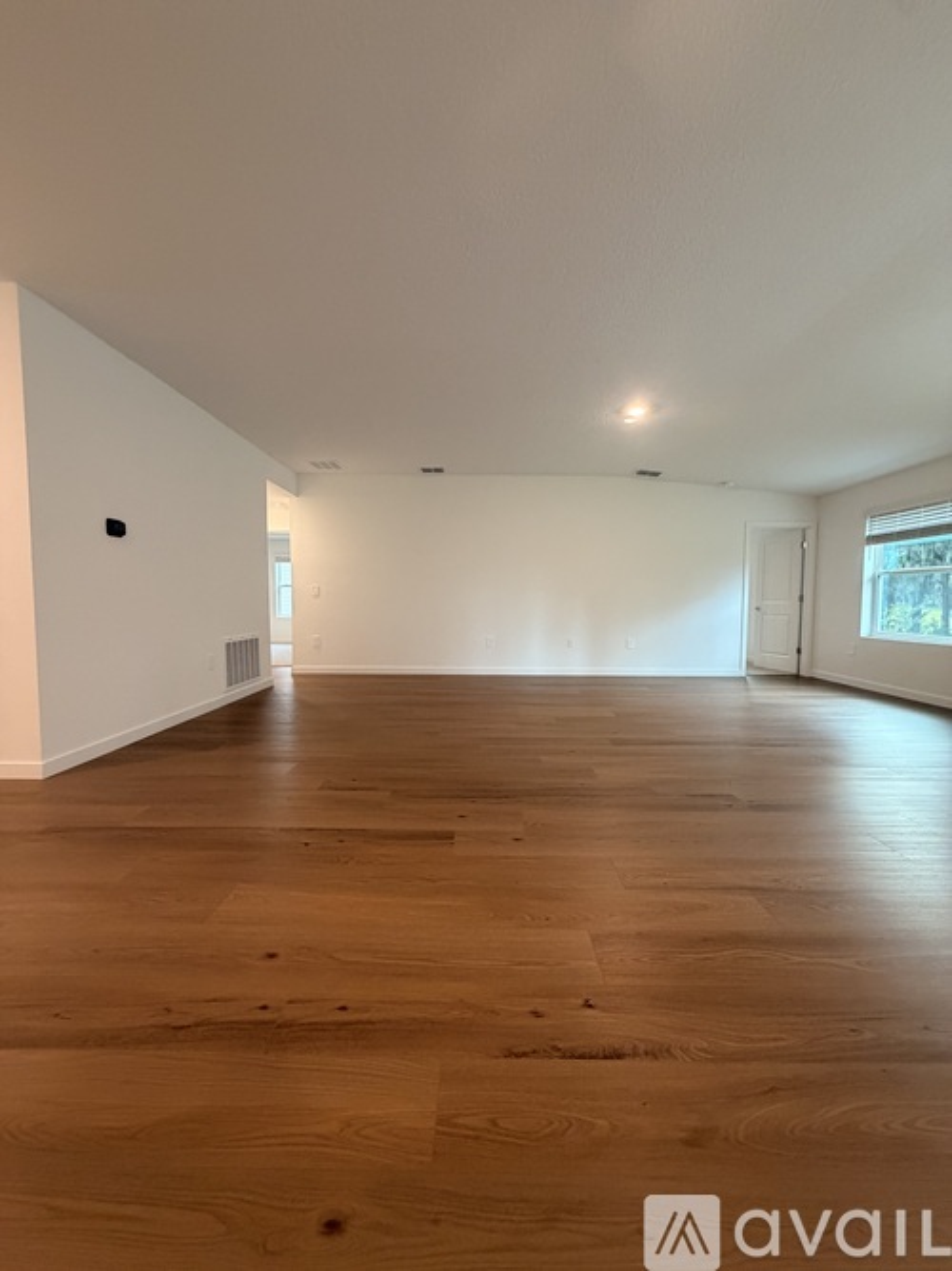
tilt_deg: -3.4
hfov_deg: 85.7
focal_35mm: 14
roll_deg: -0.1
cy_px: 636
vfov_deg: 102.1
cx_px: 476
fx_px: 514
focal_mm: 2.22
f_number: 2.2
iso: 400
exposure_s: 1/60
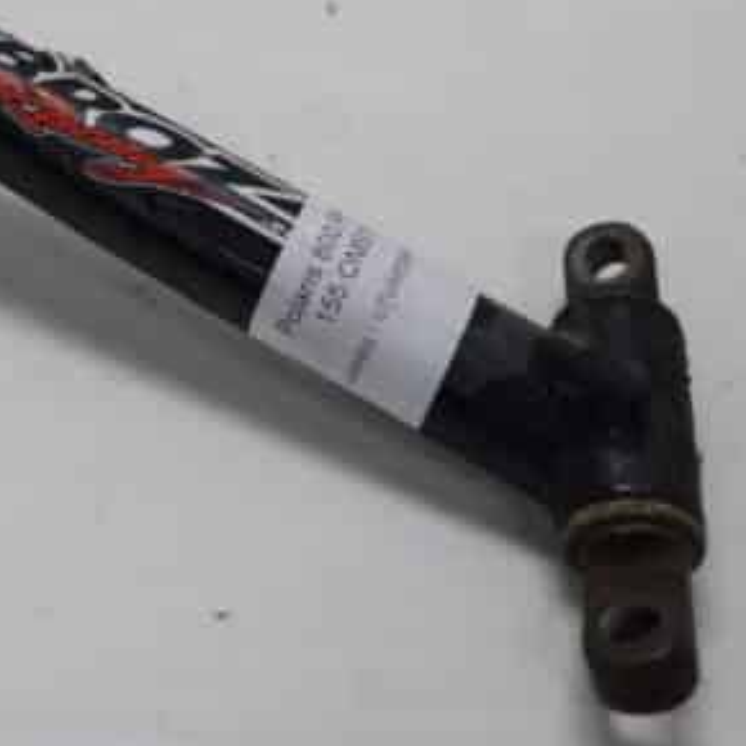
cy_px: -120
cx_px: -131
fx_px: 2194
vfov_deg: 18.4
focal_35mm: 90
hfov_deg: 18.4
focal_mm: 20
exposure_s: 1/60
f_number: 4.5
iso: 100
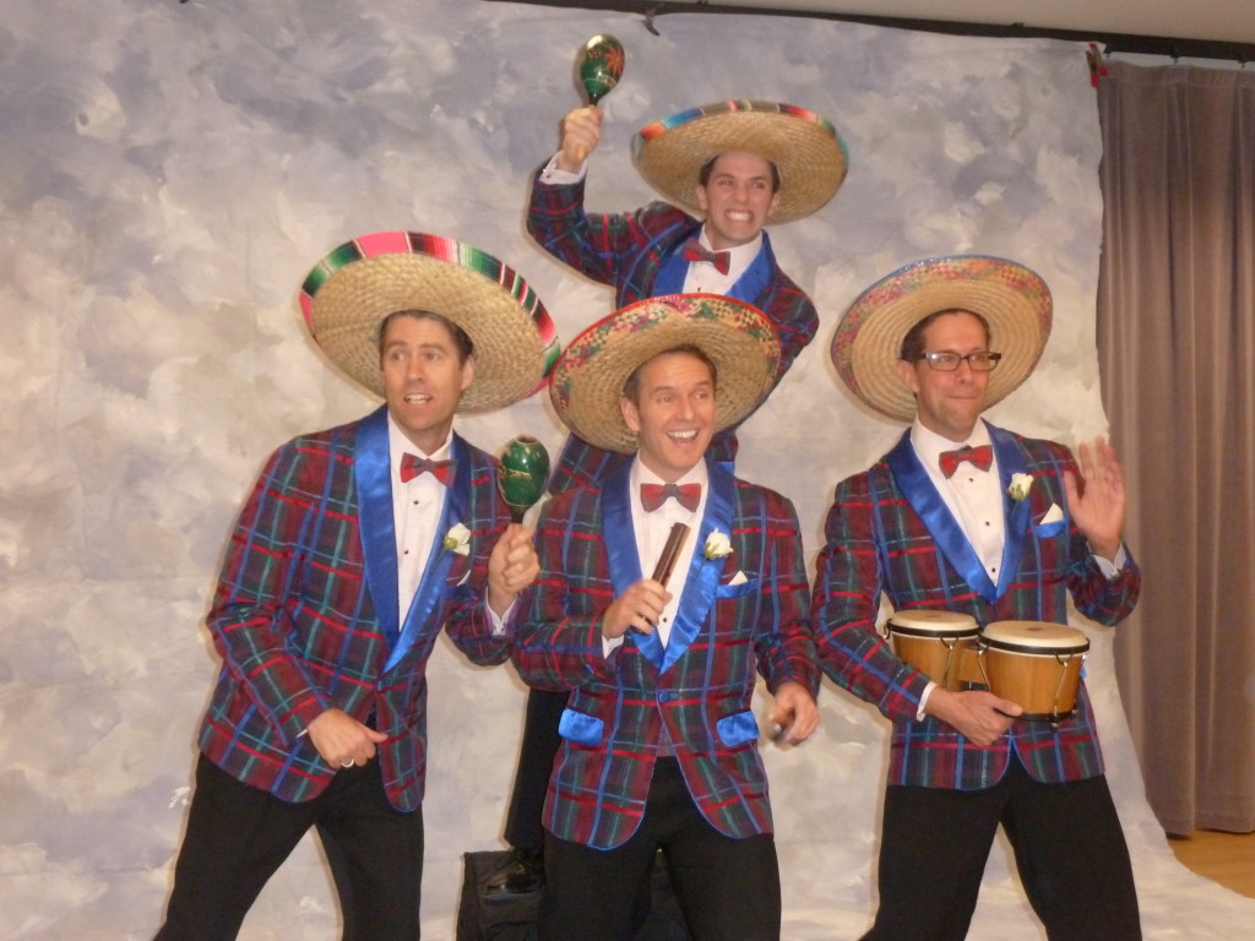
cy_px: 470
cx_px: 628
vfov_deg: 32.9
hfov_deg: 42.9
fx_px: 1595
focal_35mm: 44
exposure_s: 1/30
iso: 500
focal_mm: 7.3
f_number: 3.7
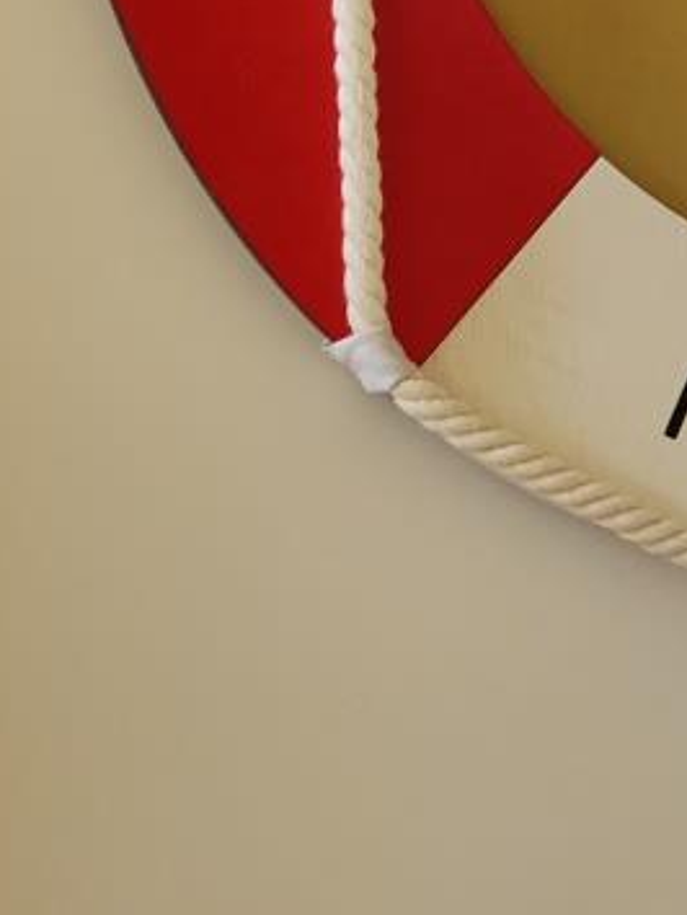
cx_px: 919
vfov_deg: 23.7
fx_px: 2062
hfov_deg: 17.6
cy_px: -52
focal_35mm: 78
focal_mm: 6.12
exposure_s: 1/50
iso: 2500
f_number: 1.9
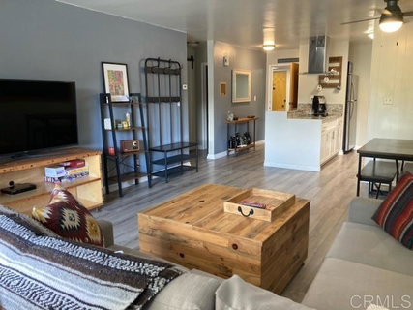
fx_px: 334
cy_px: 155
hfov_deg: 63.5
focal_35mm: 28
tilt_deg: -10.5
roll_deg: +0.8
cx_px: 206
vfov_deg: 49.7
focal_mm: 3.99
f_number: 1.8
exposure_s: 1/60
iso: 200
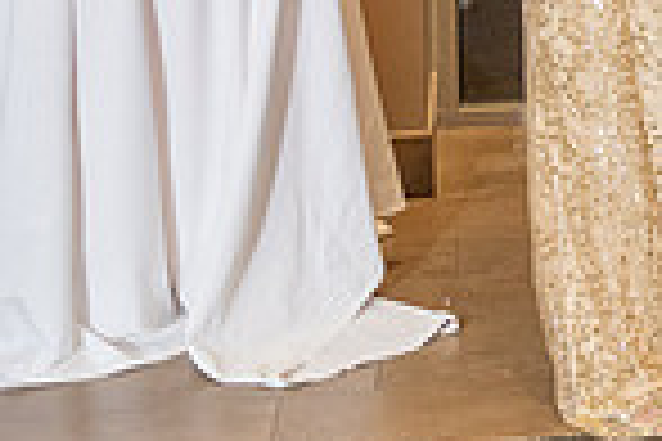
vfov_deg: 9.7
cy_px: -209
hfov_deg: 13.1
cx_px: 1270
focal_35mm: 138
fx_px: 2537
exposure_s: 1/160
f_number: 3.5
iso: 800
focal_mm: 35
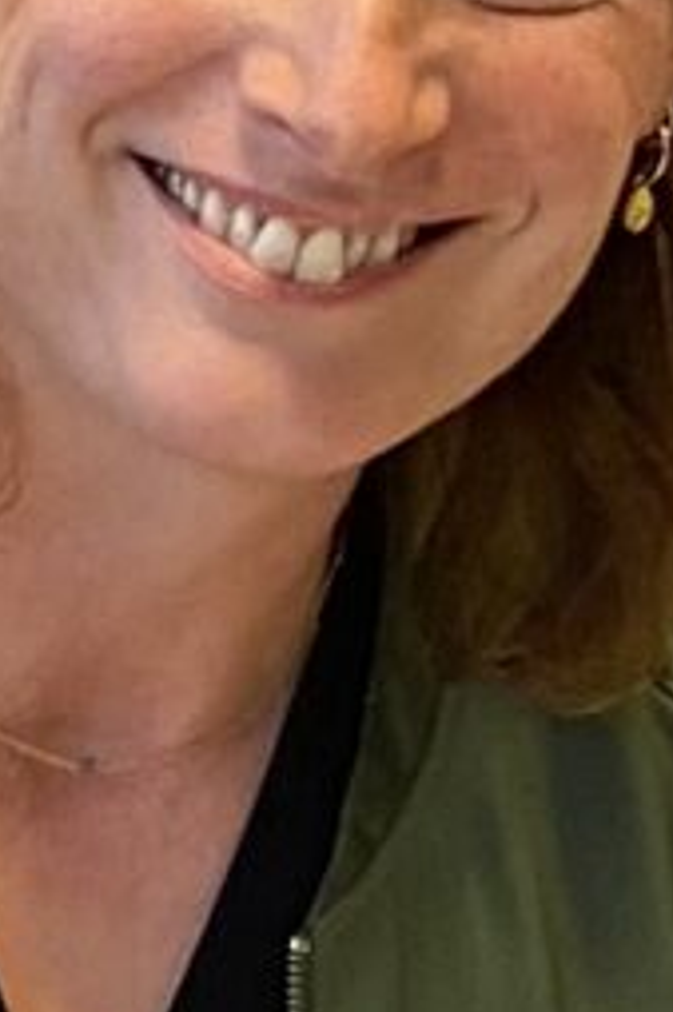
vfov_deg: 7.5
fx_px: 7665
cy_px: 618
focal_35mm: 273
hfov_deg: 5.0
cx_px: 354
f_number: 1.8
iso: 125
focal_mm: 4.25
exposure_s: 1/50
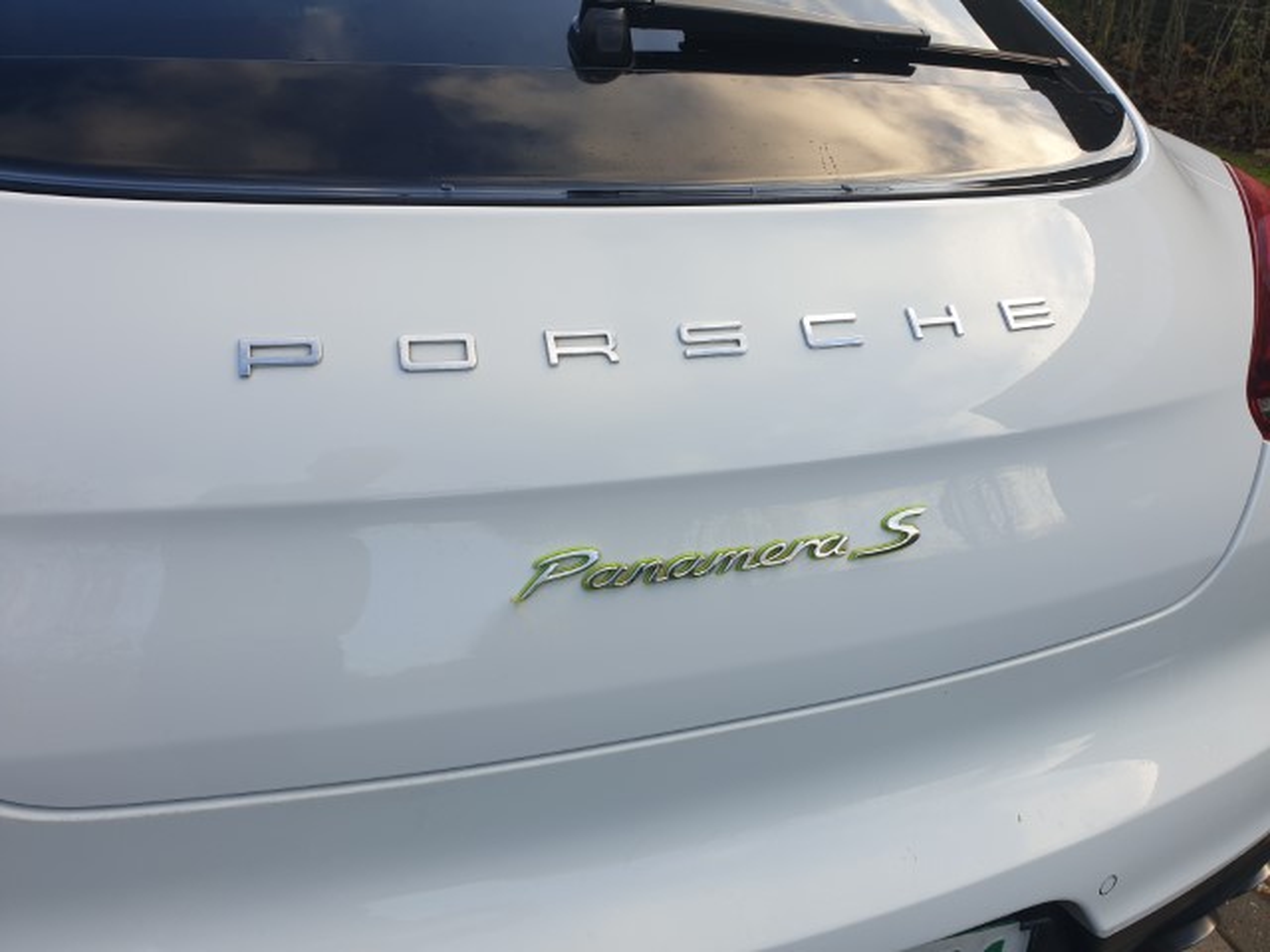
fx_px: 954
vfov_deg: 53.1
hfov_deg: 67.3
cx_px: 635
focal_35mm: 26
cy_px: 476
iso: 50
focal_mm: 4.3
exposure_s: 1/310
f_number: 2.4
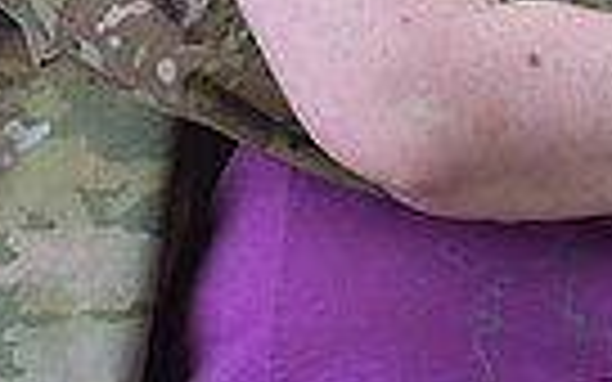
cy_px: -398
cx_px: 441
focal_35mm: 304
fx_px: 5070
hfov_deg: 6.9
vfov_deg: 4.3
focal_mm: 70
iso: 200
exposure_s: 1/60
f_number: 2.8
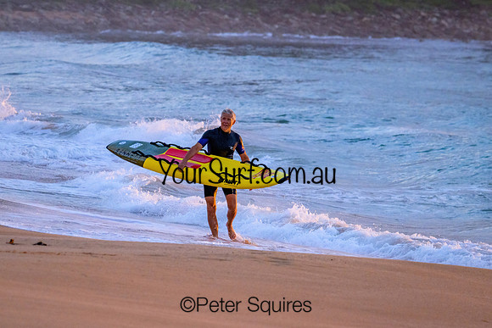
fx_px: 5777
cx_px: 246
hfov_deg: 4.9
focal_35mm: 423
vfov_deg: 3.3
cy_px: 164
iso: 5600
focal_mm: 410
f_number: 11
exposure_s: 1/800
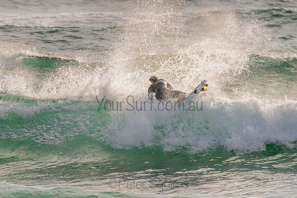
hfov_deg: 3.4
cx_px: 145
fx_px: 5057
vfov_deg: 2.2
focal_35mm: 613
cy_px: 96
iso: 140
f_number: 5.6
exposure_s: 1/2000
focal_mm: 500
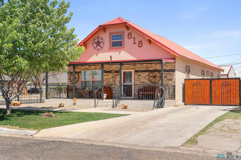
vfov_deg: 30.8
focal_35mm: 44
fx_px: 292
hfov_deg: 44.9
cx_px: 120
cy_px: 80
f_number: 10
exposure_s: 1/640
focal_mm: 43.6
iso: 125
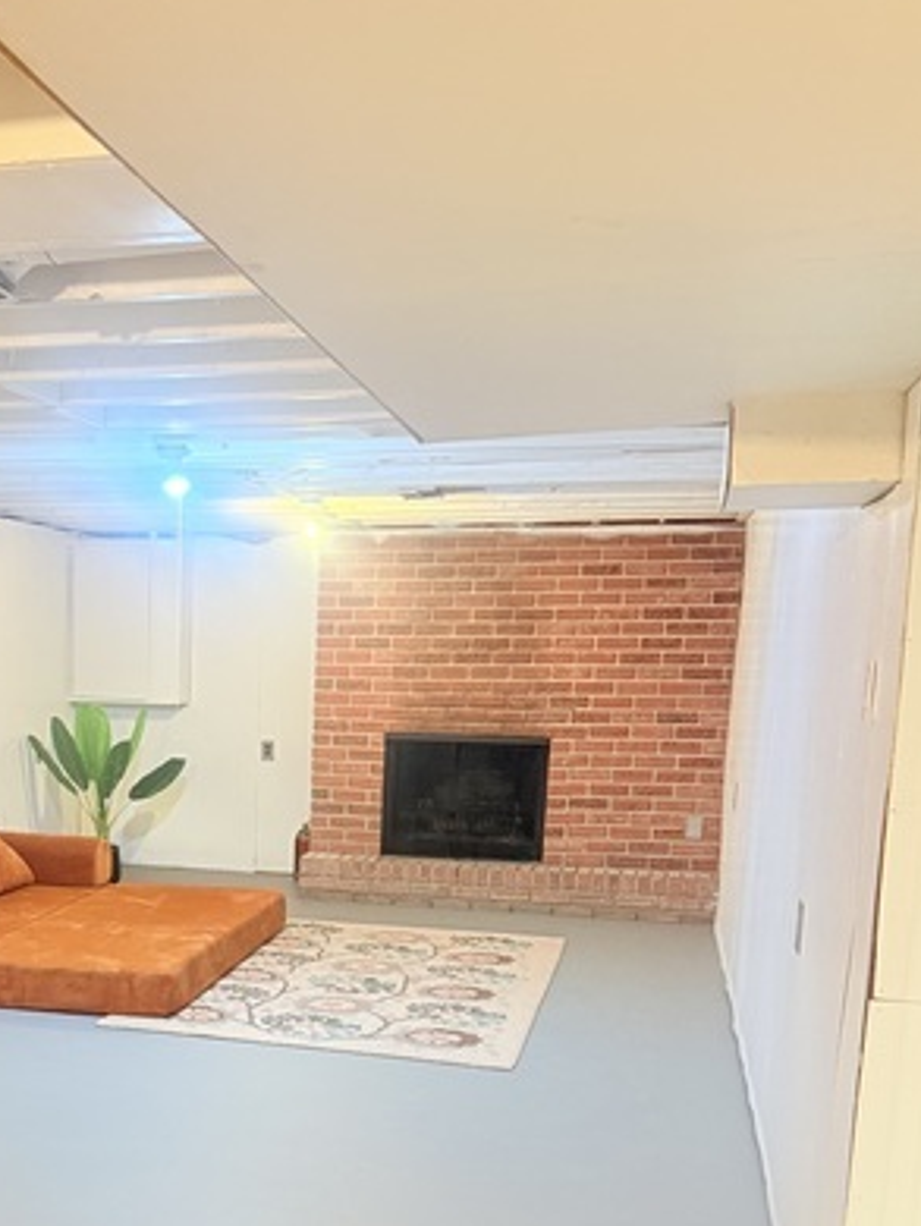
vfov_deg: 44.4
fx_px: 1453
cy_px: 901
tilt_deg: -7.0
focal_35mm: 41
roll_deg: -0.5
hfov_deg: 34.1
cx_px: 189
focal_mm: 6.76
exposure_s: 1/60
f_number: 1.78
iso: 500
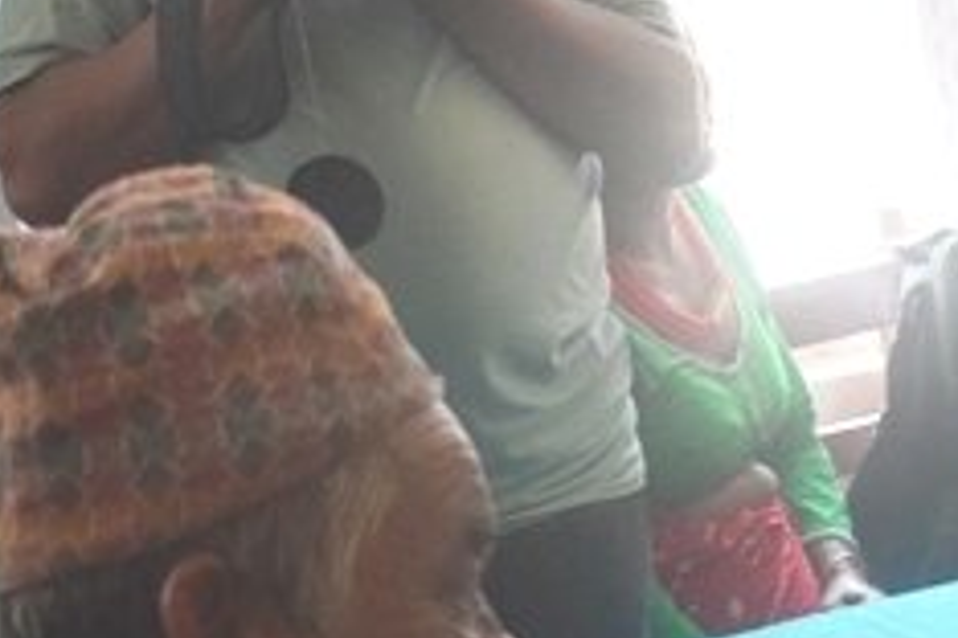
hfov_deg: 15.8
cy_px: 714
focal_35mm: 123
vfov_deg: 11.0
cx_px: 1261
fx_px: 3273
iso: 2800
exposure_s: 1/500
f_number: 4
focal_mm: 24
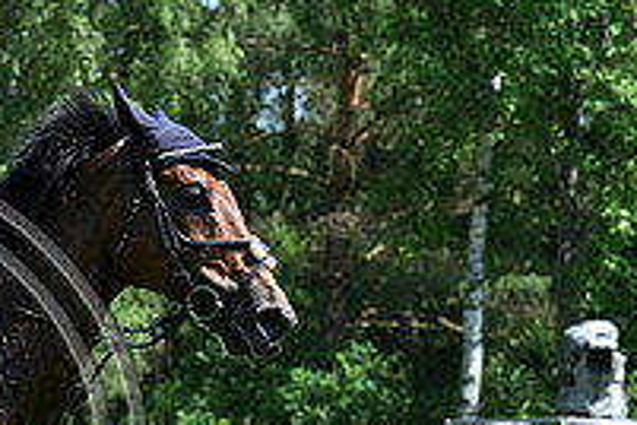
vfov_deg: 4.9
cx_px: -212
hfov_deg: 7.3
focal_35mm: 280
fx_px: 4954
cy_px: 427
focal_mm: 97
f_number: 4.5
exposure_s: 1/1250
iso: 360
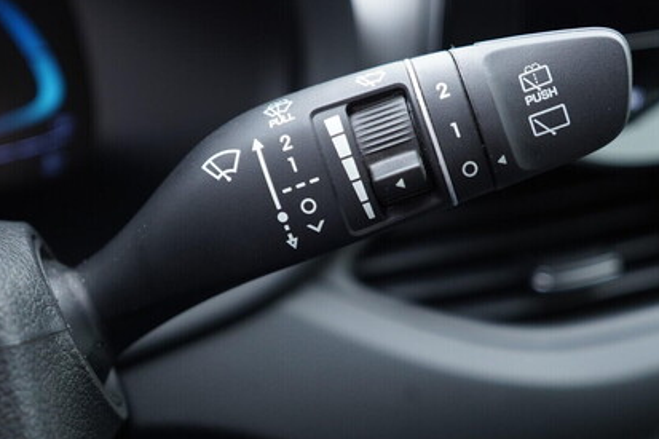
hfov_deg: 41.1
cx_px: 321
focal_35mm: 48
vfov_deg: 28.0
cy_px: 212
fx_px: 878
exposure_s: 1/40
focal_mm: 24
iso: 400
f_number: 2.8
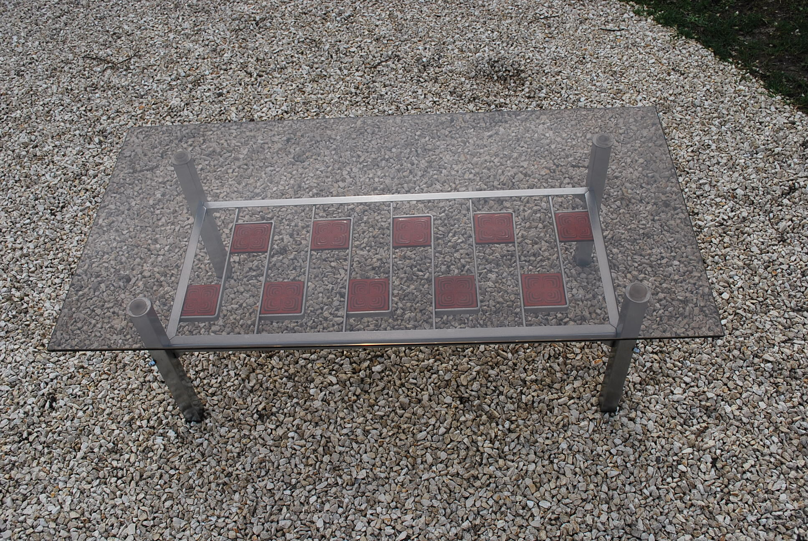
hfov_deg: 57.2
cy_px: 270
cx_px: 404
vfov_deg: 40.1
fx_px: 742
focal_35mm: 33
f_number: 6.3
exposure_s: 1/160
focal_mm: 22
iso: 100
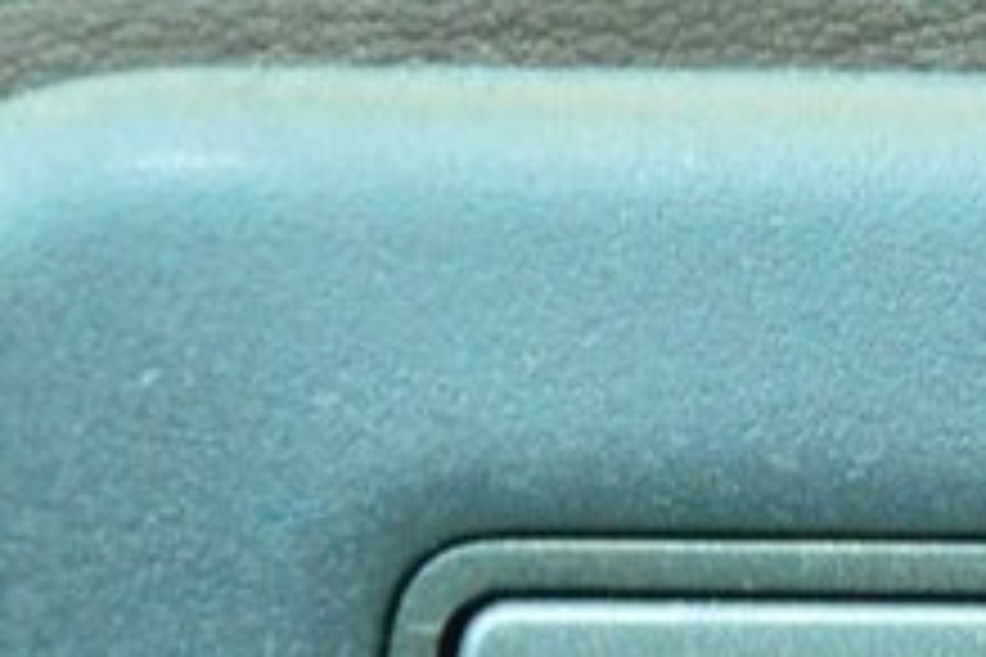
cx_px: 1261
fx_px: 10553
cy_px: 794
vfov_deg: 3.6
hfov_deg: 5.3
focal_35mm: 385
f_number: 5.6
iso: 6400
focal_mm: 55
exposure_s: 1/50
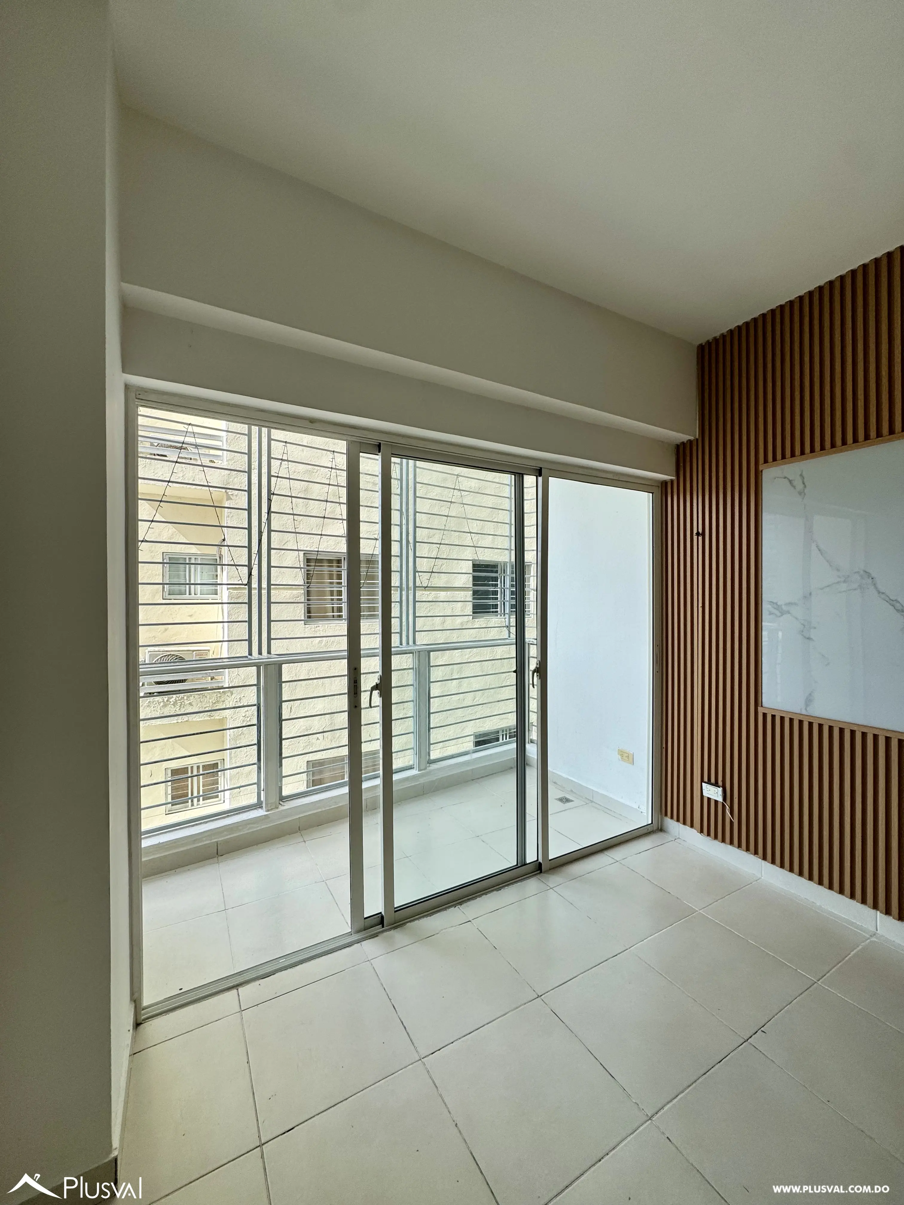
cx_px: 452
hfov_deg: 85.7
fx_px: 487
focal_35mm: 14
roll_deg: +0.0
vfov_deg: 102.1
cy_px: 602
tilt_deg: -1.7
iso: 50
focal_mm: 2.22
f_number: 2.2
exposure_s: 1/652
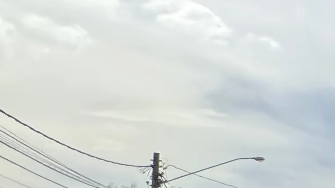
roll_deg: -0.5
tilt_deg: +2.2
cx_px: 874
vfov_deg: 14.2
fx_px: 710
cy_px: 270
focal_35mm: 80
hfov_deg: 13.7
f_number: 2.2
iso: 50
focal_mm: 2.22
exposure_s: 1/868
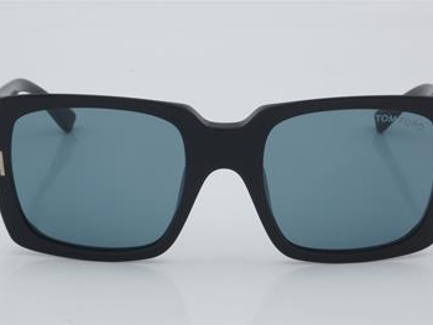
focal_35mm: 91
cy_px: 163
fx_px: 1133
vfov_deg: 16.3
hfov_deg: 21.6
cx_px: 224
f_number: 32
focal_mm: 55
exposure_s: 1/3
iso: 100
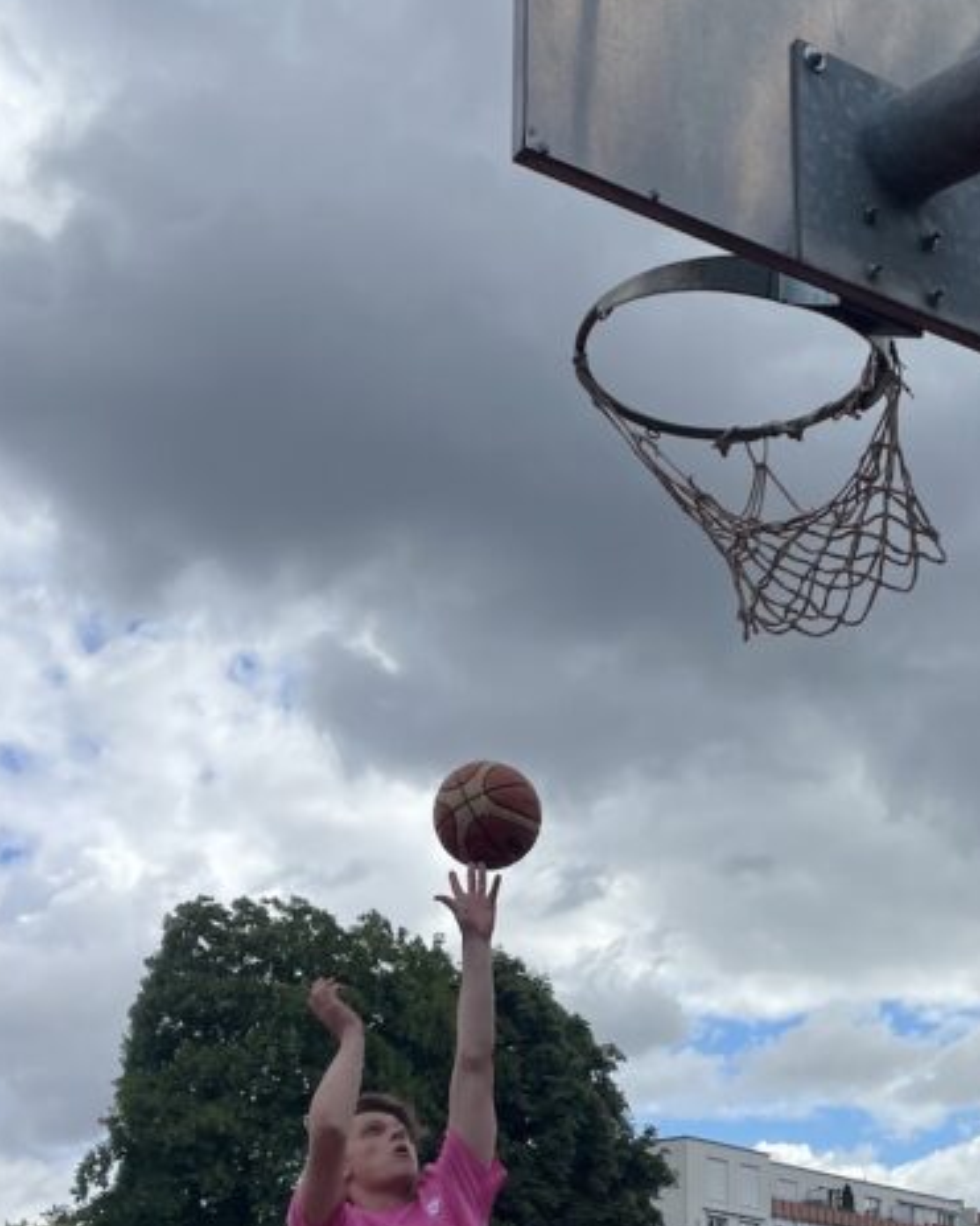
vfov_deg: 32.4
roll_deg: +1.7
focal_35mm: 56
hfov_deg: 26.9
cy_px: 1033
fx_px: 2031
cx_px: 703
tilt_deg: +14.8
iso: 32
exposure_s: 1/4464
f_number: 1.6
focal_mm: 4.2
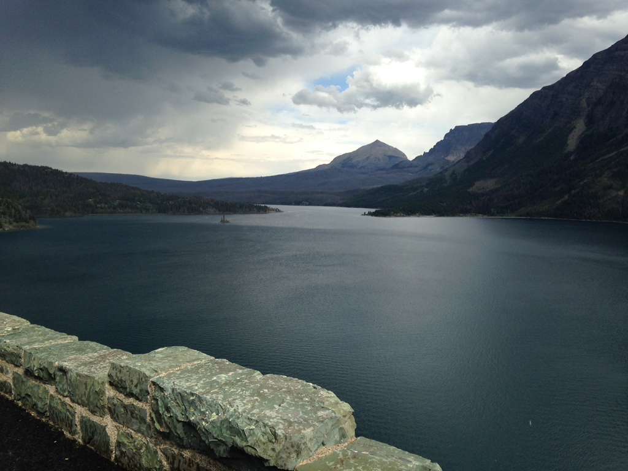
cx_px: 314
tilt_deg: -4.8
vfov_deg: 42.9
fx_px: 599
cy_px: 236
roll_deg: -0.3
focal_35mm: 33
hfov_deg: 55.4
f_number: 2.4
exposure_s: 1/1178
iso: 50
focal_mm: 4.12
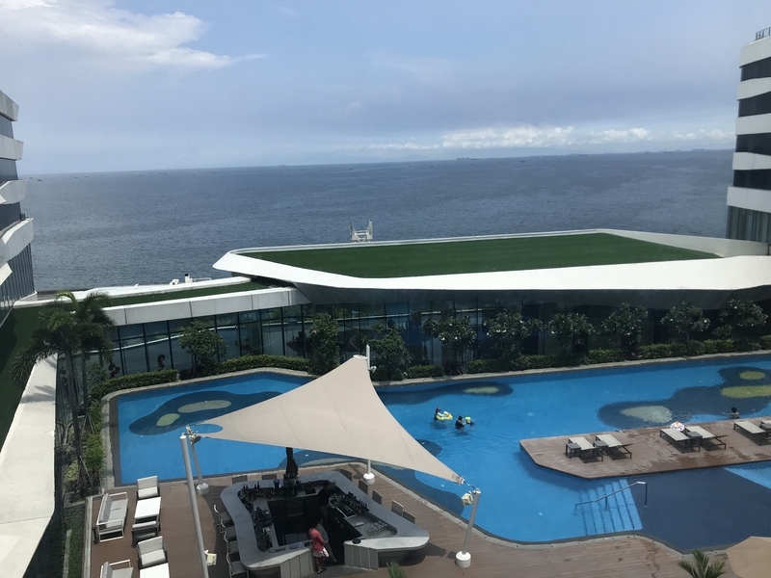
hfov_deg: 63.4
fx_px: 624
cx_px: 386
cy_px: 289
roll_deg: +2.4
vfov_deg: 49.7
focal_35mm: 28
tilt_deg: -10.7
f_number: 1.8
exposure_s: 1/929
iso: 20
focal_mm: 3.99
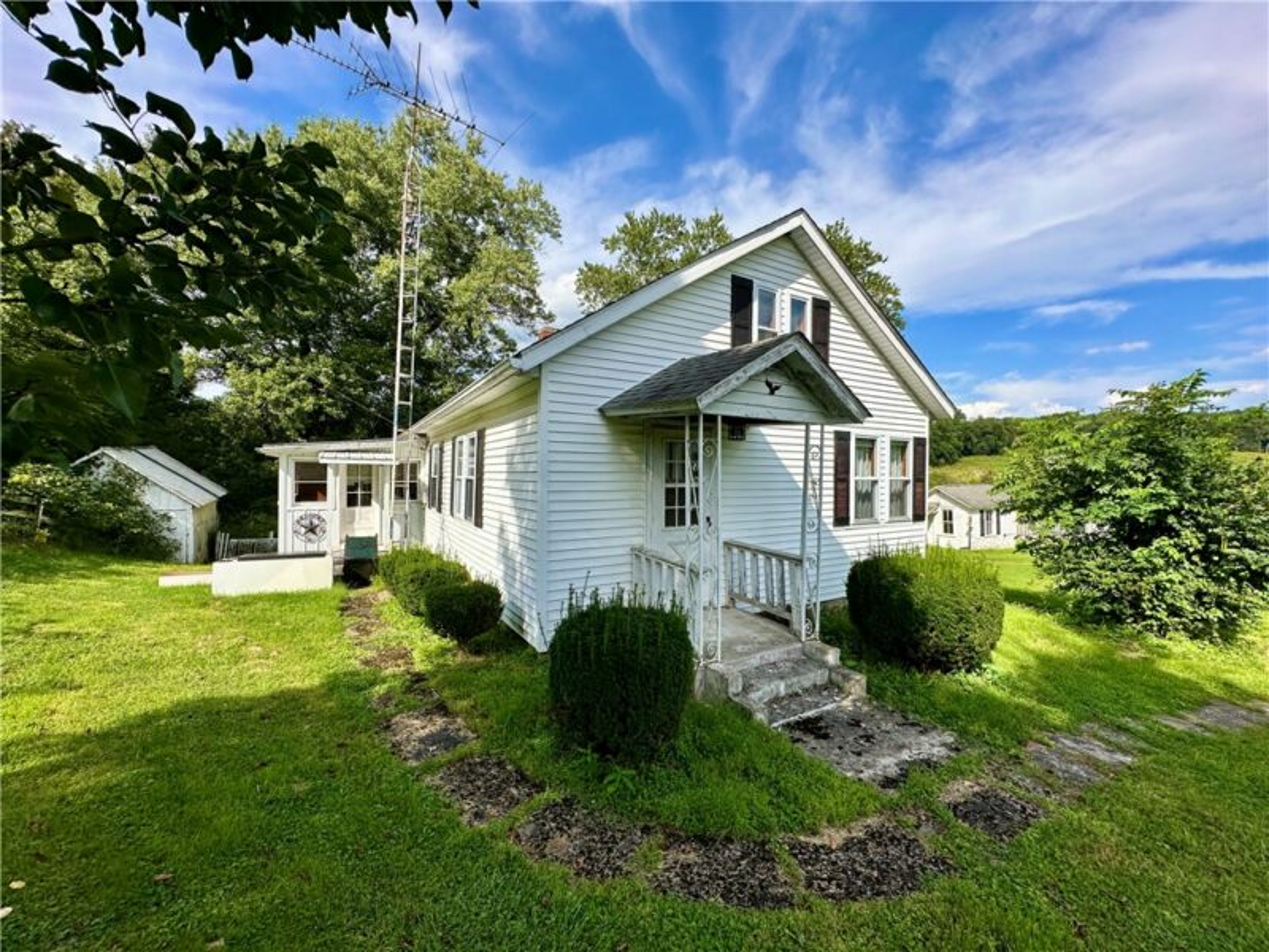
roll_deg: -0.6
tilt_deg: +1.0
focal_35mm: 14
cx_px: 634
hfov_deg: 102.1
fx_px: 513
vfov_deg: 85.7
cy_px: 476
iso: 50
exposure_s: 1/1825
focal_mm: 2.22
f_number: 2.2
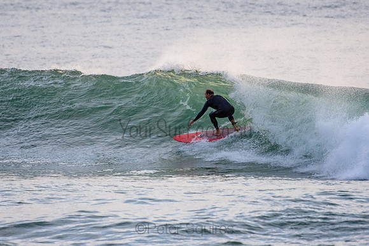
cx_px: 184
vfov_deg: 1.8
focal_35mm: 750
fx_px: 7689
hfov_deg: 2.7
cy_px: 123
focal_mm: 500
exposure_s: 1/2000
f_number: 5.6
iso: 1400
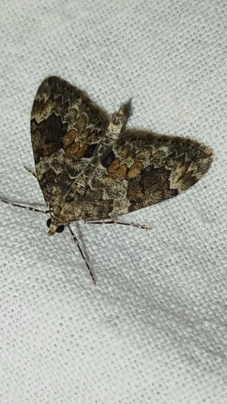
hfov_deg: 13.4
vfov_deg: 23.7
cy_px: 195
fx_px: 964
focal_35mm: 90
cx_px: 105
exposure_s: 1/50
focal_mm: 5.31
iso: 50
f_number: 1.7
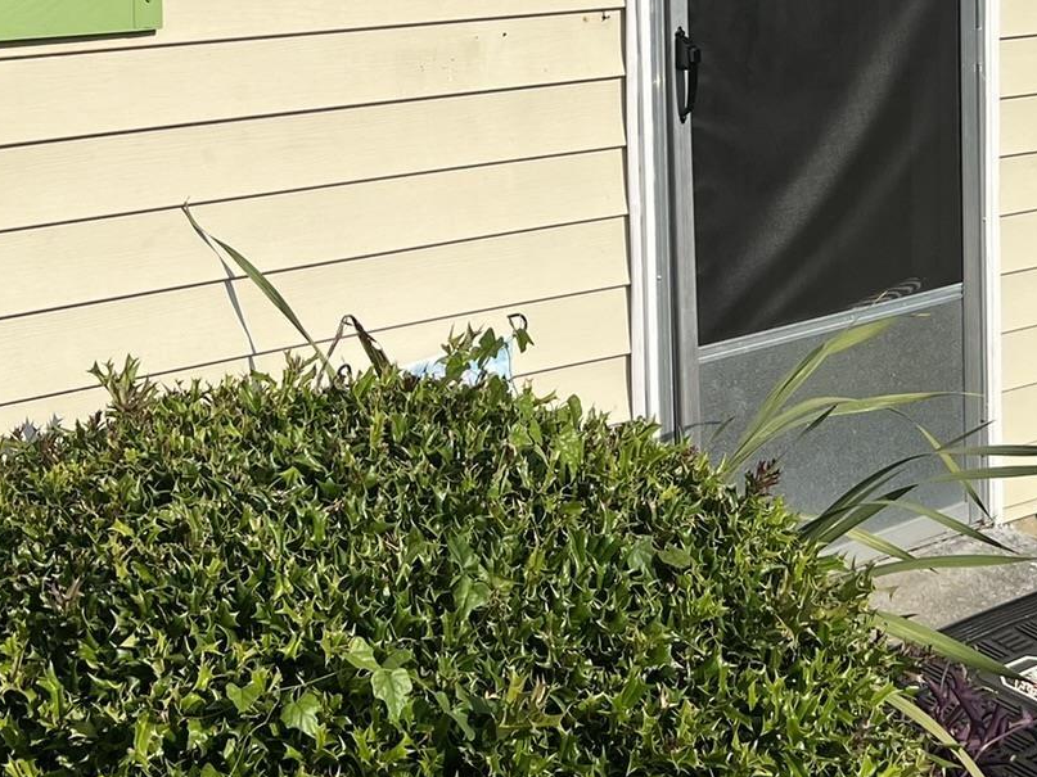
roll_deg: +1.5
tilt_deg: -4.4
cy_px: 41
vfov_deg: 21.6
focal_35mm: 66
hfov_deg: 29.3
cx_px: 375
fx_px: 1977
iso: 50
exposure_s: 1/9434
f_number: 1.5
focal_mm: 5.7
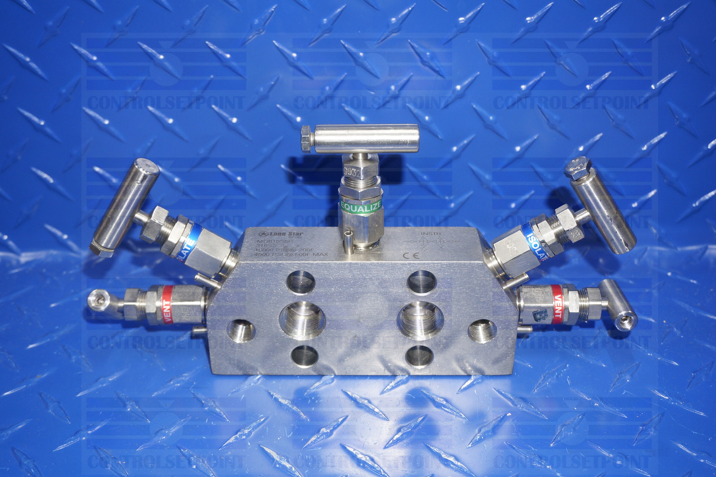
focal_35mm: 42
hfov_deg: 46.9
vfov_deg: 32.2
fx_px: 826
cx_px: 355
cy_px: 238
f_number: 4.5
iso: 250
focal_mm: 27
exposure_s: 1/60
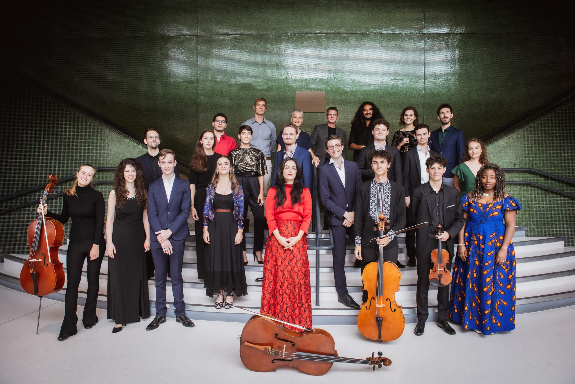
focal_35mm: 24
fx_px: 383
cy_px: 192
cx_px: 288
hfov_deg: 73.7
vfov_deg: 53.1
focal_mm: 24
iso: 1600
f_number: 4
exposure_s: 1/160
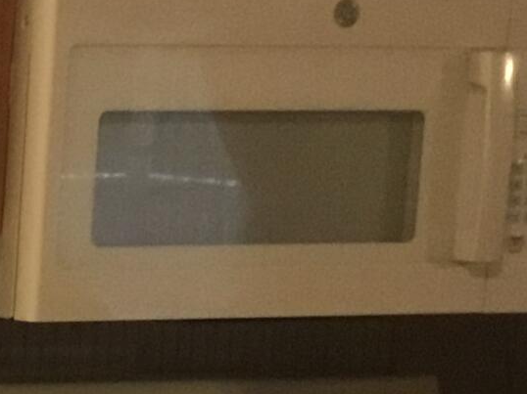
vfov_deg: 8.5
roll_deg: -1.1
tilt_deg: -10.2
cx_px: -589
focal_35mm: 173
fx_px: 2633
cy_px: 509
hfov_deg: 10.4
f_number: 2.4
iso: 160
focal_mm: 3.3
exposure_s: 1/30
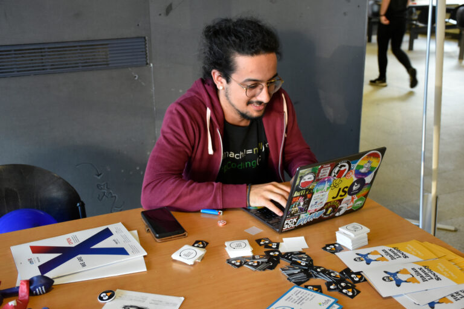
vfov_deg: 29.9
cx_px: 232
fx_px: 580
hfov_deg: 43.6
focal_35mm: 45
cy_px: 154
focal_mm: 30
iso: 900
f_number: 4
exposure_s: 1/60
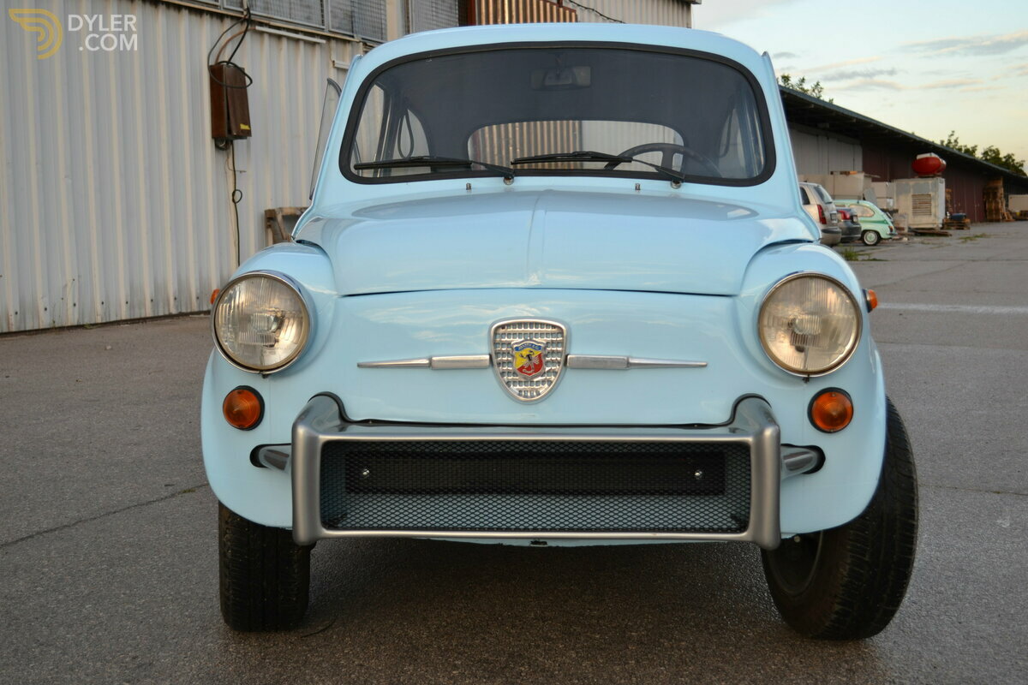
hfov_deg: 41.1
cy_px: 342
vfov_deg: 28.1
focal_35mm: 48
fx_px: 1371
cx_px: 514
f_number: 5.6
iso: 200
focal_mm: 32
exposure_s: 1/125
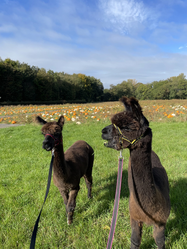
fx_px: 187
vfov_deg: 67.3
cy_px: 124
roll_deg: +2.3
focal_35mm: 26
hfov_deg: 53.1
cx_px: 94
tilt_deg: -6.6
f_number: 1.6
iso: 32
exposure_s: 1/2451
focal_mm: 4.2
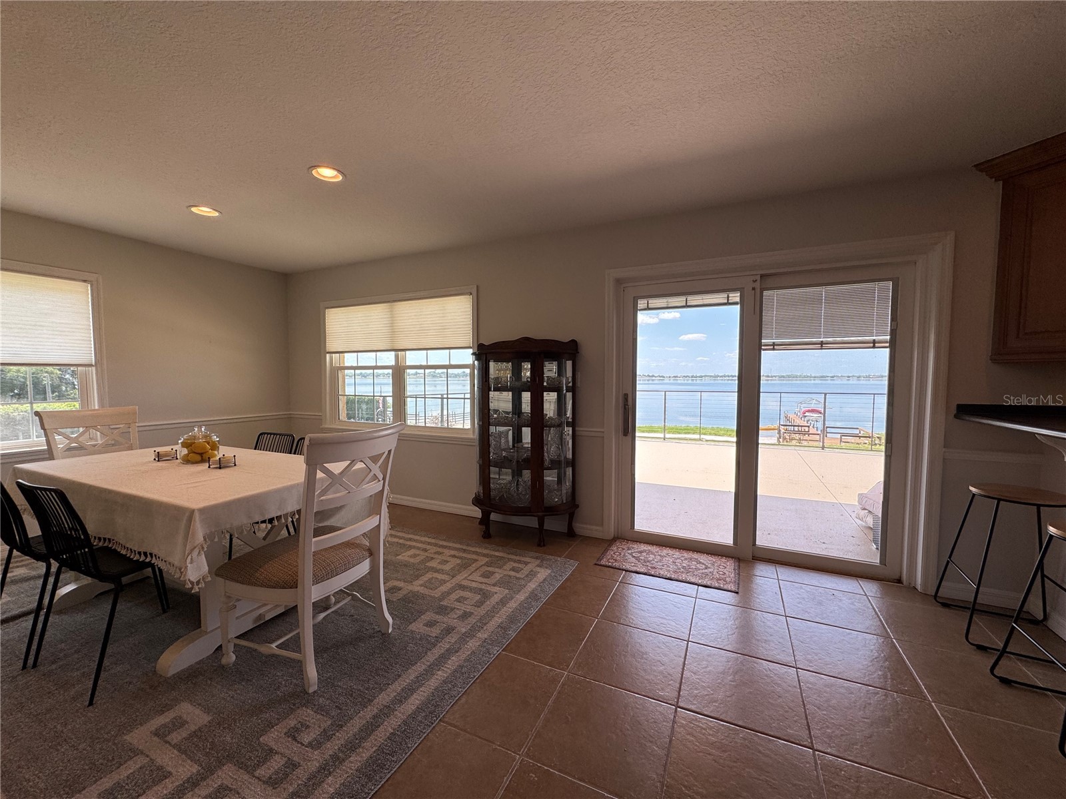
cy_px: 400
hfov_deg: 102.1
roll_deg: -0.6
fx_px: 431
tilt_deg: -2.8
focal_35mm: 14
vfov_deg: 85.7
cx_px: 533
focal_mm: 2.22
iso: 40
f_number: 2.2
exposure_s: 1/298
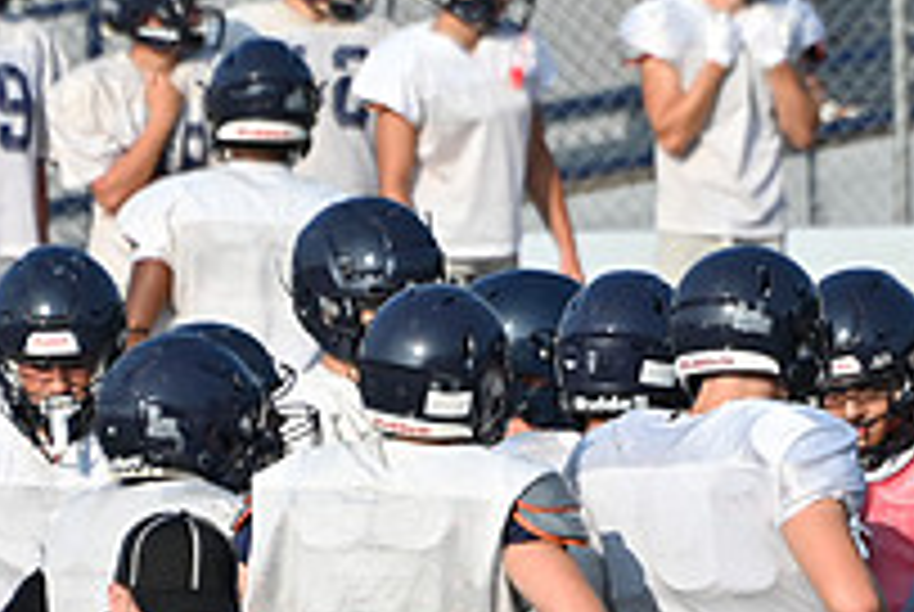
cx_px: 783
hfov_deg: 1.6
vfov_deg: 1.1
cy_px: 677
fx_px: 32621
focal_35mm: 1283
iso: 100
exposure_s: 1/640
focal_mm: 300
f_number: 5.6
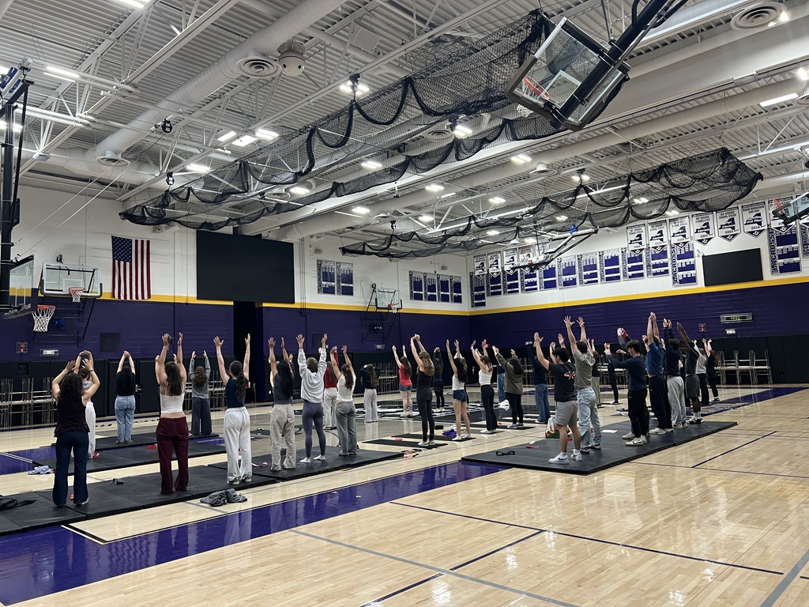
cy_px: 304
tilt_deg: +6.6
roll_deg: +2.6
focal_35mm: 26
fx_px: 608
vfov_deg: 53.1
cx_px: 404
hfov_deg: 67.3
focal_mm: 5.7
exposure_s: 1/60
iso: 100
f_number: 1.5
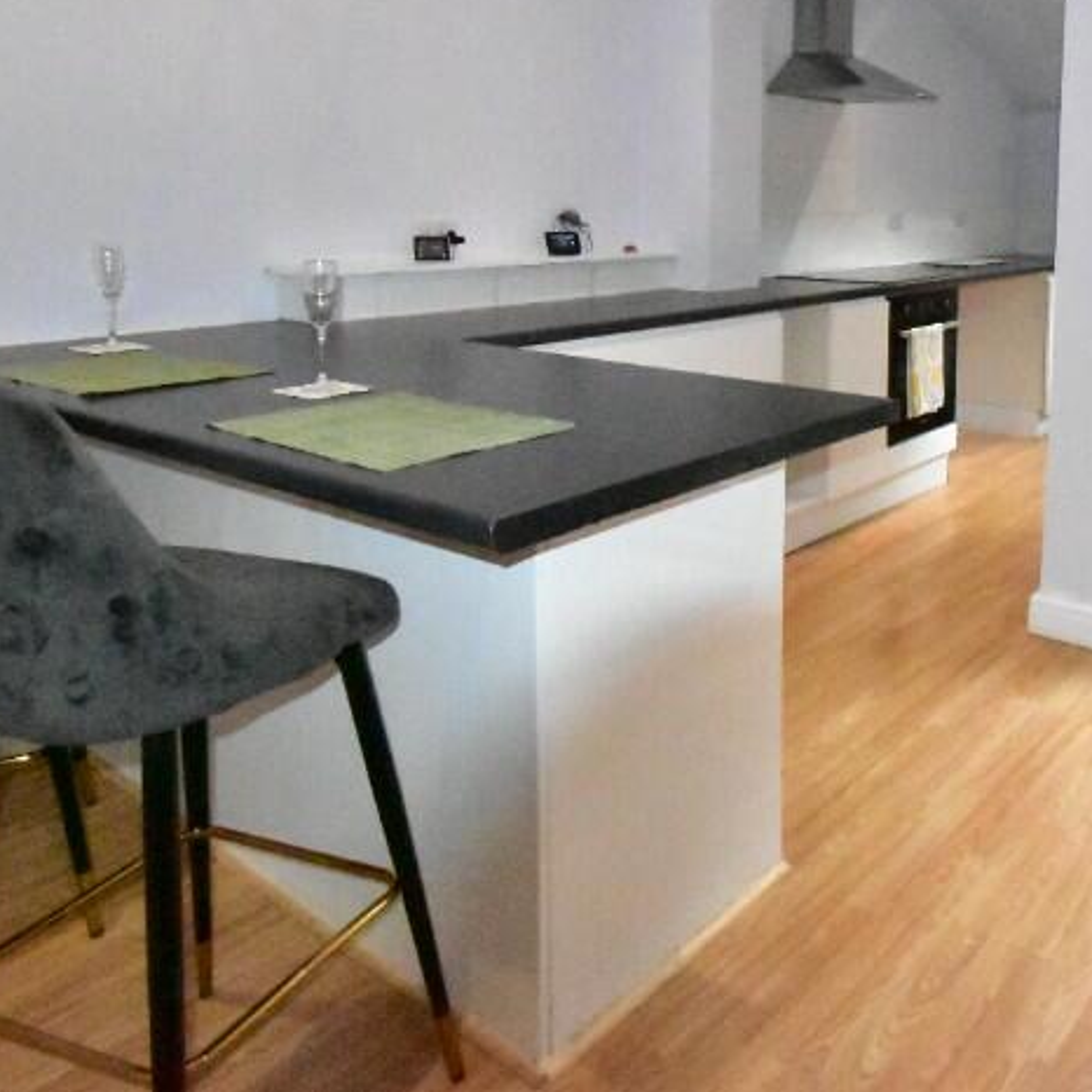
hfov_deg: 55.0
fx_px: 999
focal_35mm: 28
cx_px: 799
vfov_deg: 55.0
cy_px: 296
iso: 25600
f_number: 11
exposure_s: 1/200
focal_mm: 10
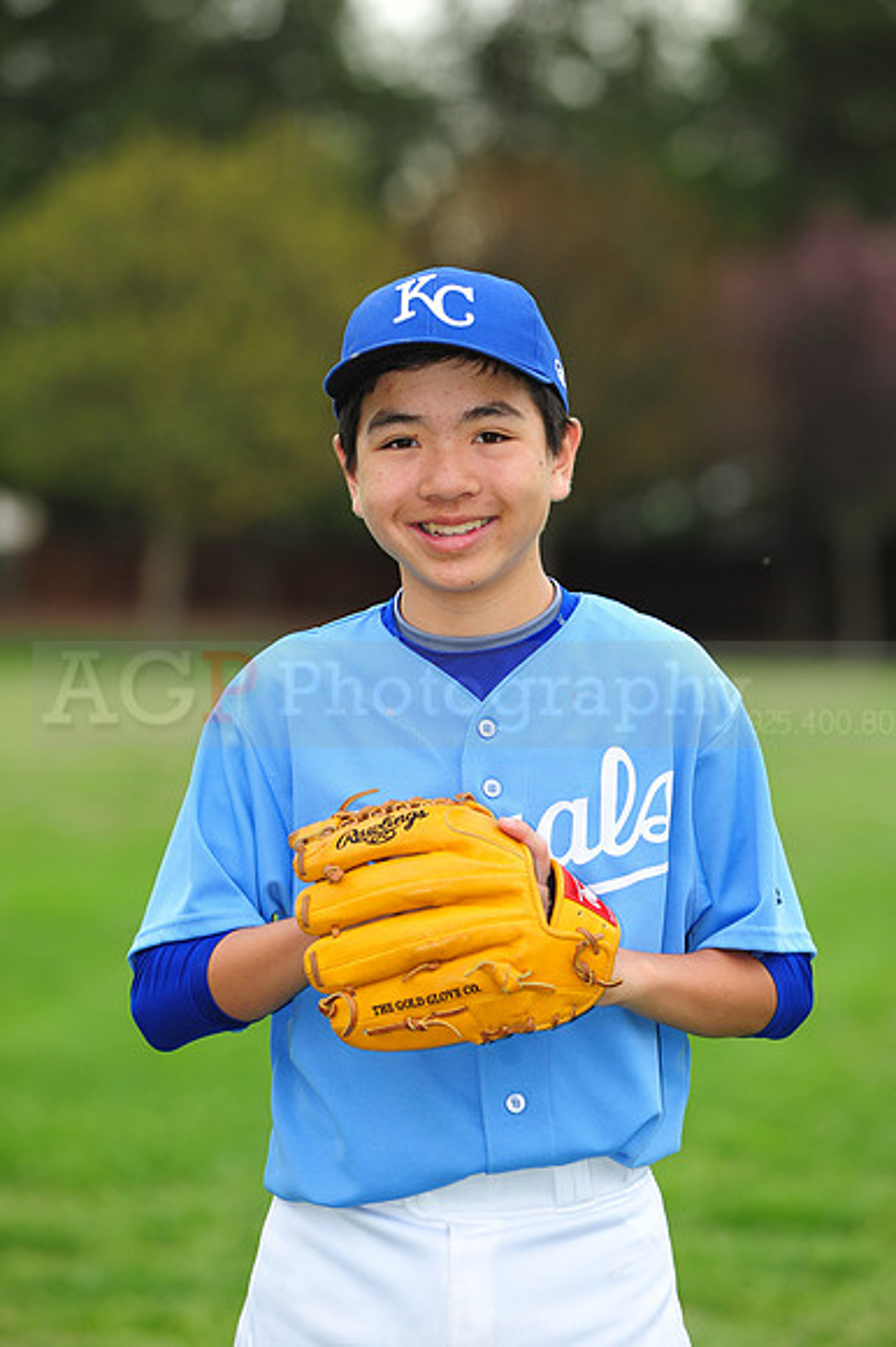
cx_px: 448
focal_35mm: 185
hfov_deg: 7.4
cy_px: 674
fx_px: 6914
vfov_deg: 11.1
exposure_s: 1/500
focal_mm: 185
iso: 400
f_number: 5
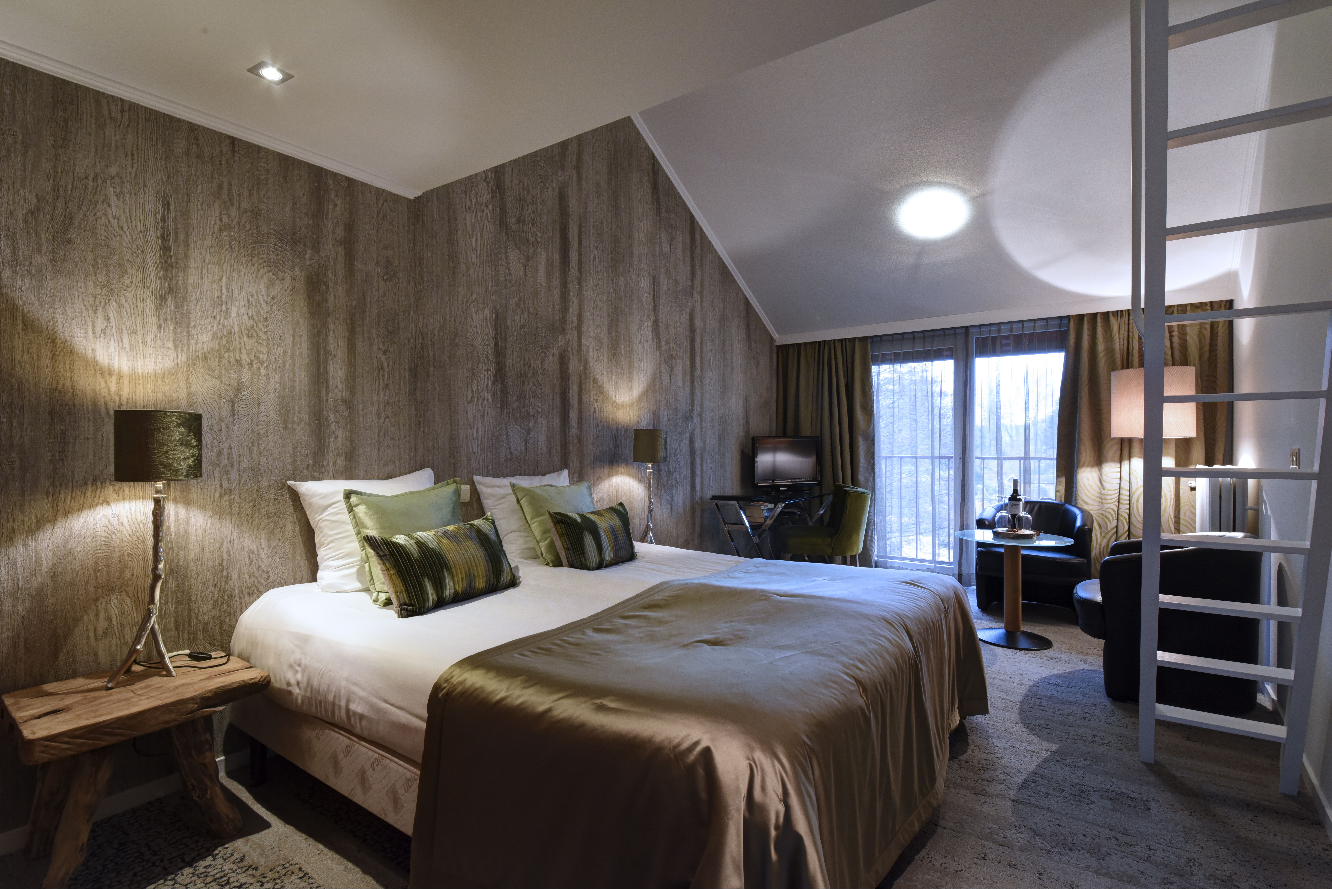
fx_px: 629
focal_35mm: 17
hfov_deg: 93.3
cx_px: 666
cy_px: 444
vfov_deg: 70.5
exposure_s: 1/5
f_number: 13
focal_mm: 17
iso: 1250
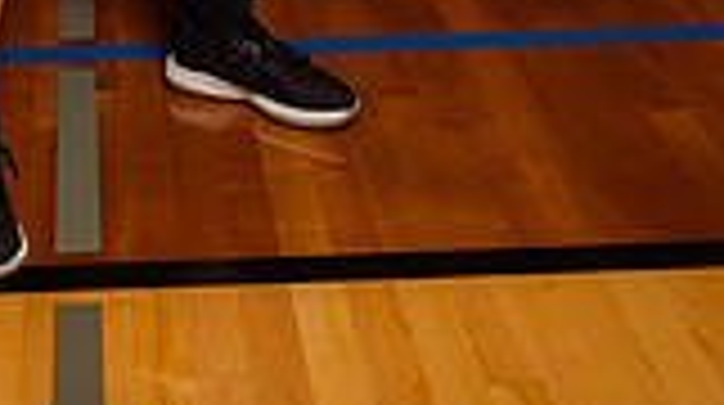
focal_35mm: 88
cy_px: -531
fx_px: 1687
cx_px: 121
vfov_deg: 11.5
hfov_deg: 23.8
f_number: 7.1
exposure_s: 1/200
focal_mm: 30
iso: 400
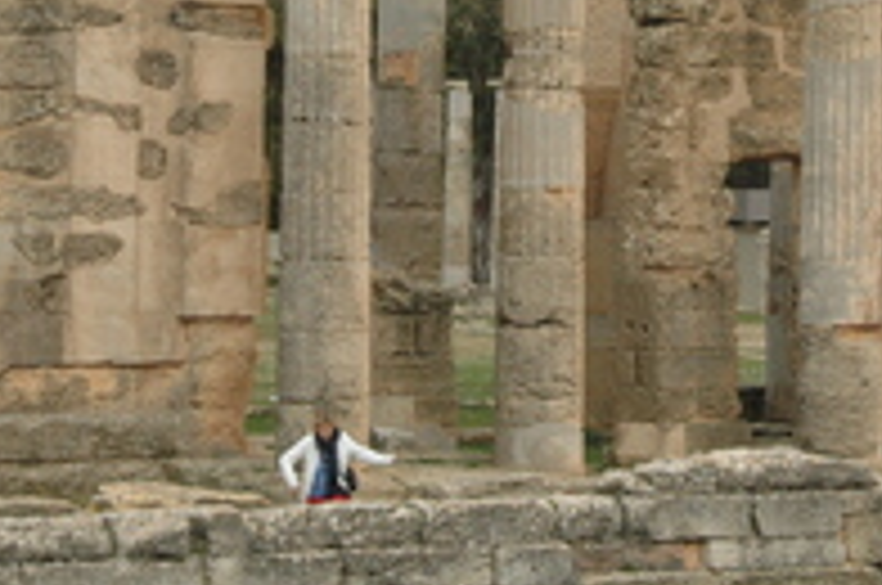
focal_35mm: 185
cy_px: 36
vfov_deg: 7.4
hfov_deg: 11.1
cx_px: 594
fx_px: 4528
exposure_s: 1/500
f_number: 13
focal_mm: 55
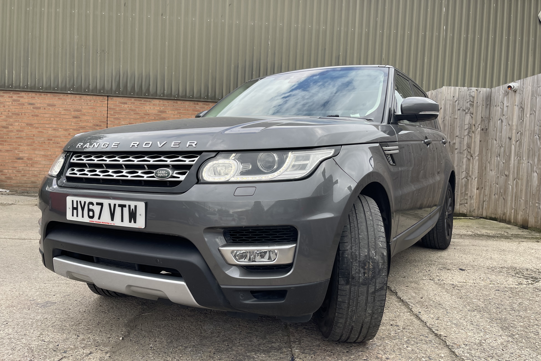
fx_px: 406
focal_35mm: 27
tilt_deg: -3.0
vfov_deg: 47.9
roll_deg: -3.7
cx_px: 280
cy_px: 174
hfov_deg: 67.4
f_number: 1.6
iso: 32
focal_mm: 5.1
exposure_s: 1/587
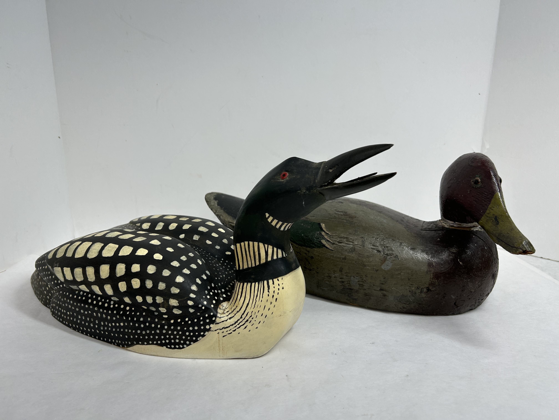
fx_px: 420
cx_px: 280
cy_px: 210
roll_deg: +0.5
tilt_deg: -15.0
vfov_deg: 53.1
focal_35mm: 26
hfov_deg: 67.3
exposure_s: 1/427
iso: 50
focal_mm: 5.7
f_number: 1.5
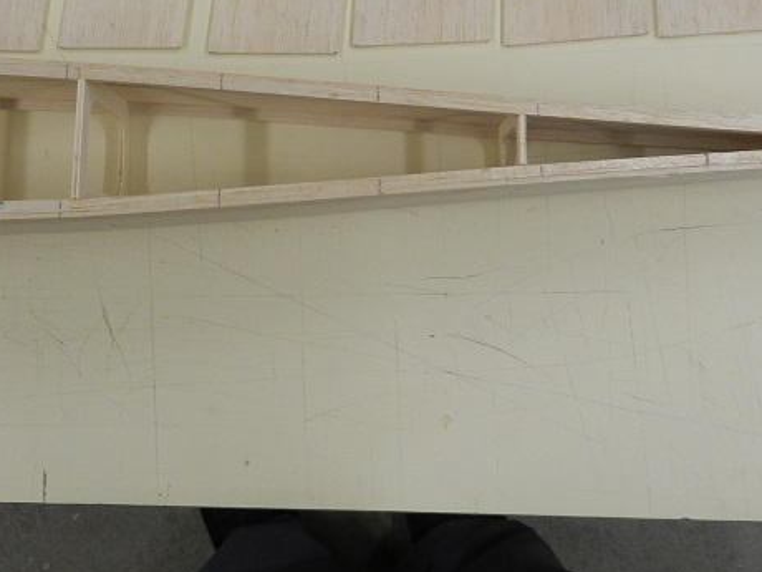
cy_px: 83
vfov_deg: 34.4
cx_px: 248
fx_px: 881
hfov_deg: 46.0
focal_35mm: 40
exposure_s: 1/30
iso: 180
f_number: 3.4
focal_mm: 4
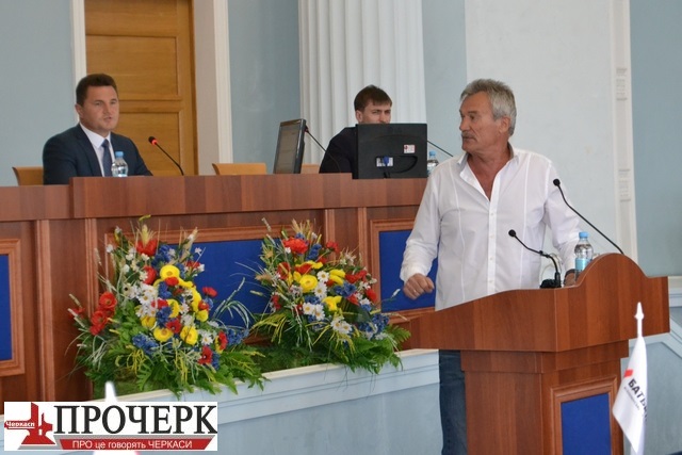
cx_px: 341
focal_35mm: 82
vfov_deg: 16.6
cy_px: 228
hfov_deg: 24.6
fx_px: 1563
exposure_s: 1/60
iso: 2800
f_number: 5.6
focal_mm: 55
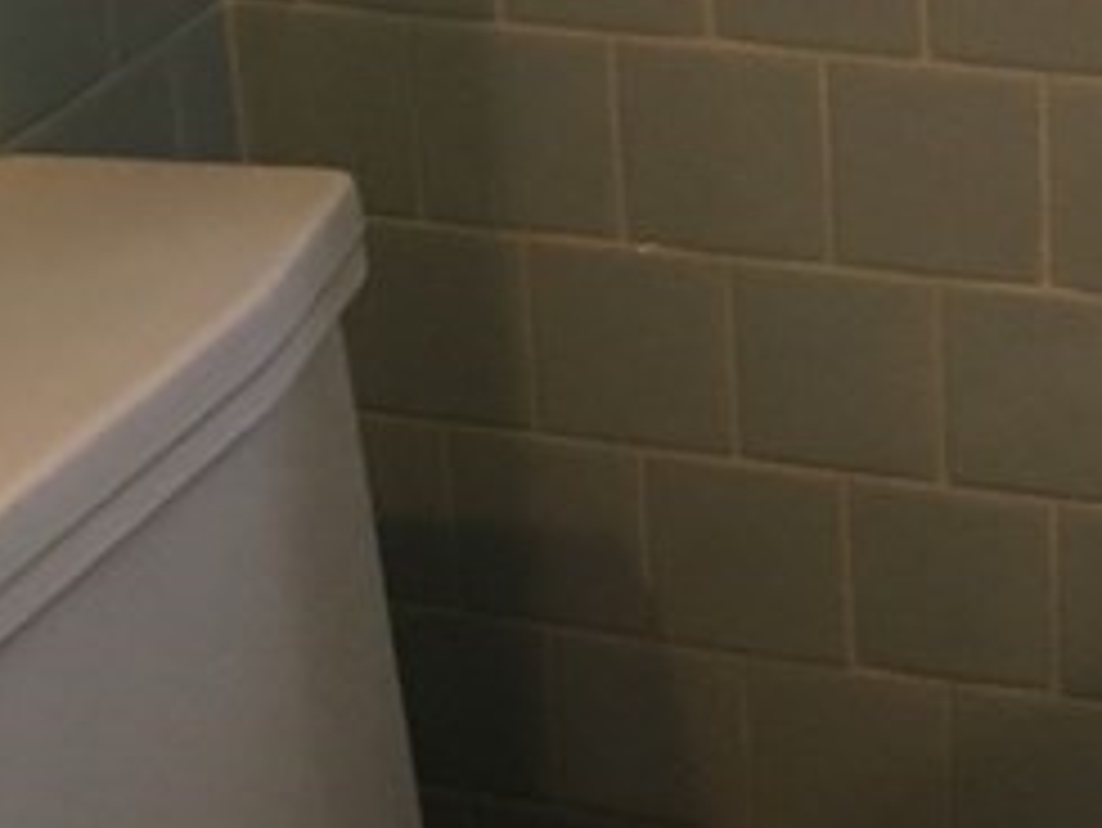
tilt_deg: -23.9
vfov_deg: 12.3
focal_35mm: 121
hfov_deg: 16.1
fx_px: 3854
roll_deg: +2.7
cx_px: 927
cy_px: 360
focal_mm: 4.15
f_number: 2.2
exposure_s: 1/24
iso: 200
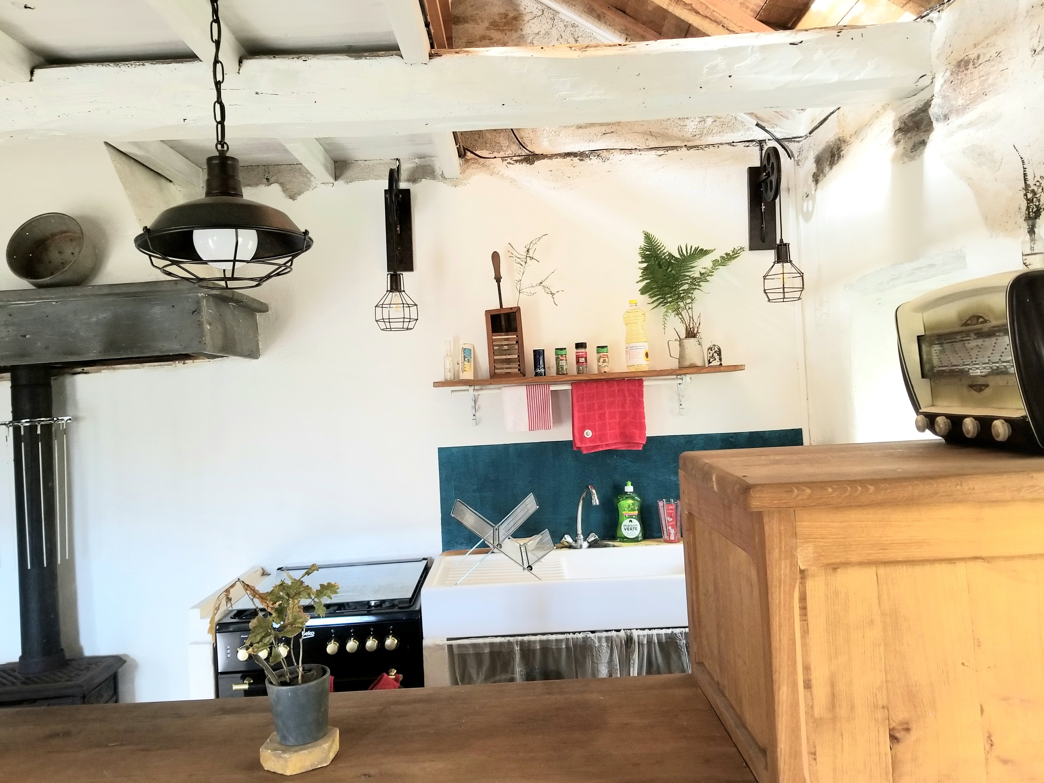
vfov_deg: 53.1
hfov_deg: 67.3
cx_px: 522
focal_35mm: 26
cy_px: 392
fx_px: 784
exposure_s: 1/20
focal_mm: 4.25
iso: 200
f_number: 1.7
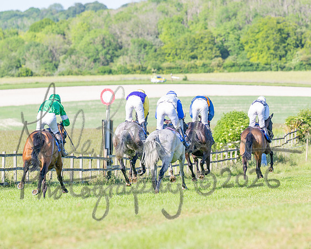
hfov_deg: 6.6
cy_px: 124
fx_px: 2716
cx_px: 156
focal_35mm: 295
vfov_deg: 5.2
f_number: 4
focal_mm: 175
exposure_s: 1/1250
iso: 320
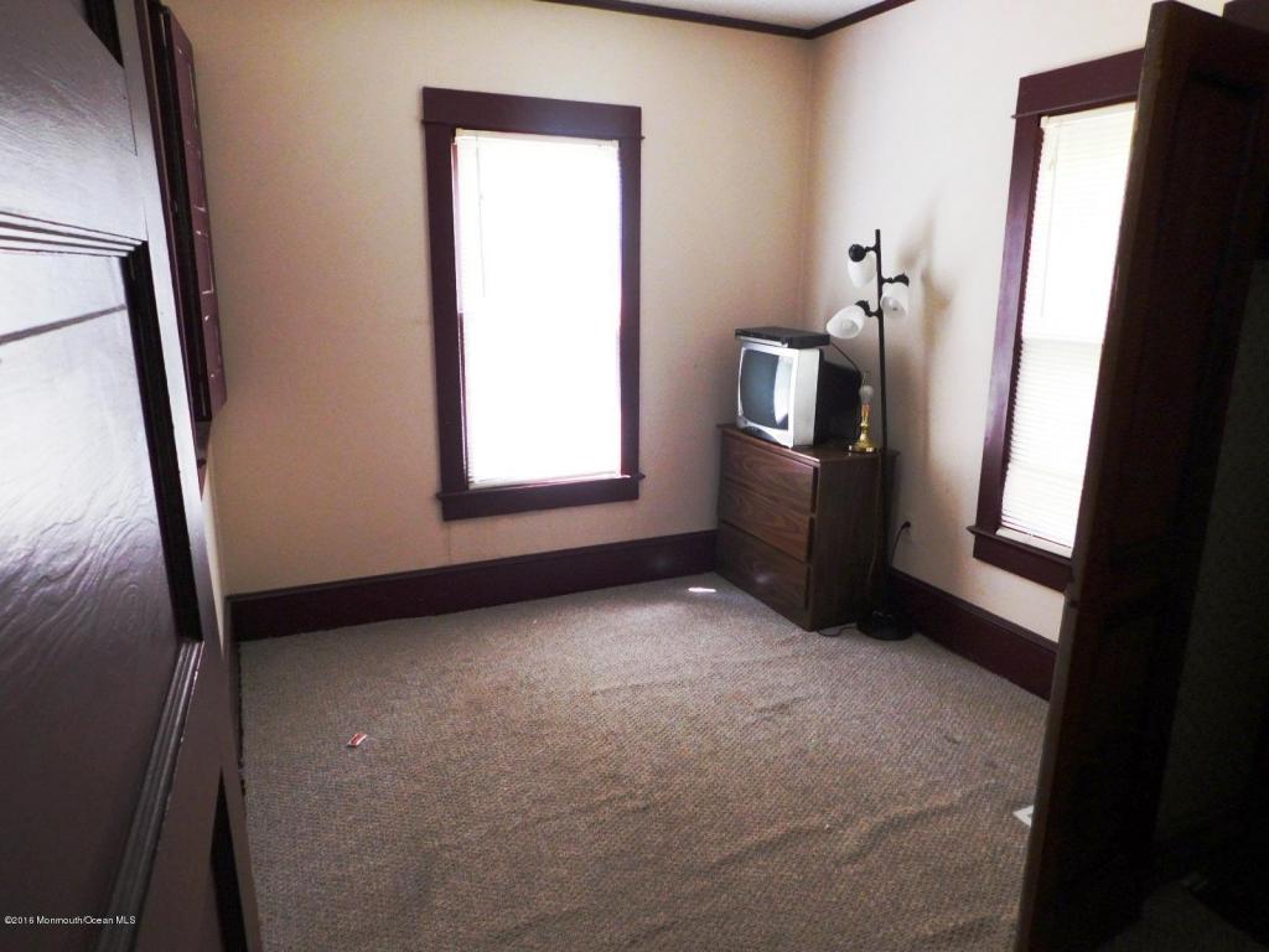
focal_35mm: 23
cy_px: 476
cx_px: 634
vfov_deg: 58.9
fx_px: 843
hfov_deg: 73.9
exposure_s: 1/30
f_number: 3
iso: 220
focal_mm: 4
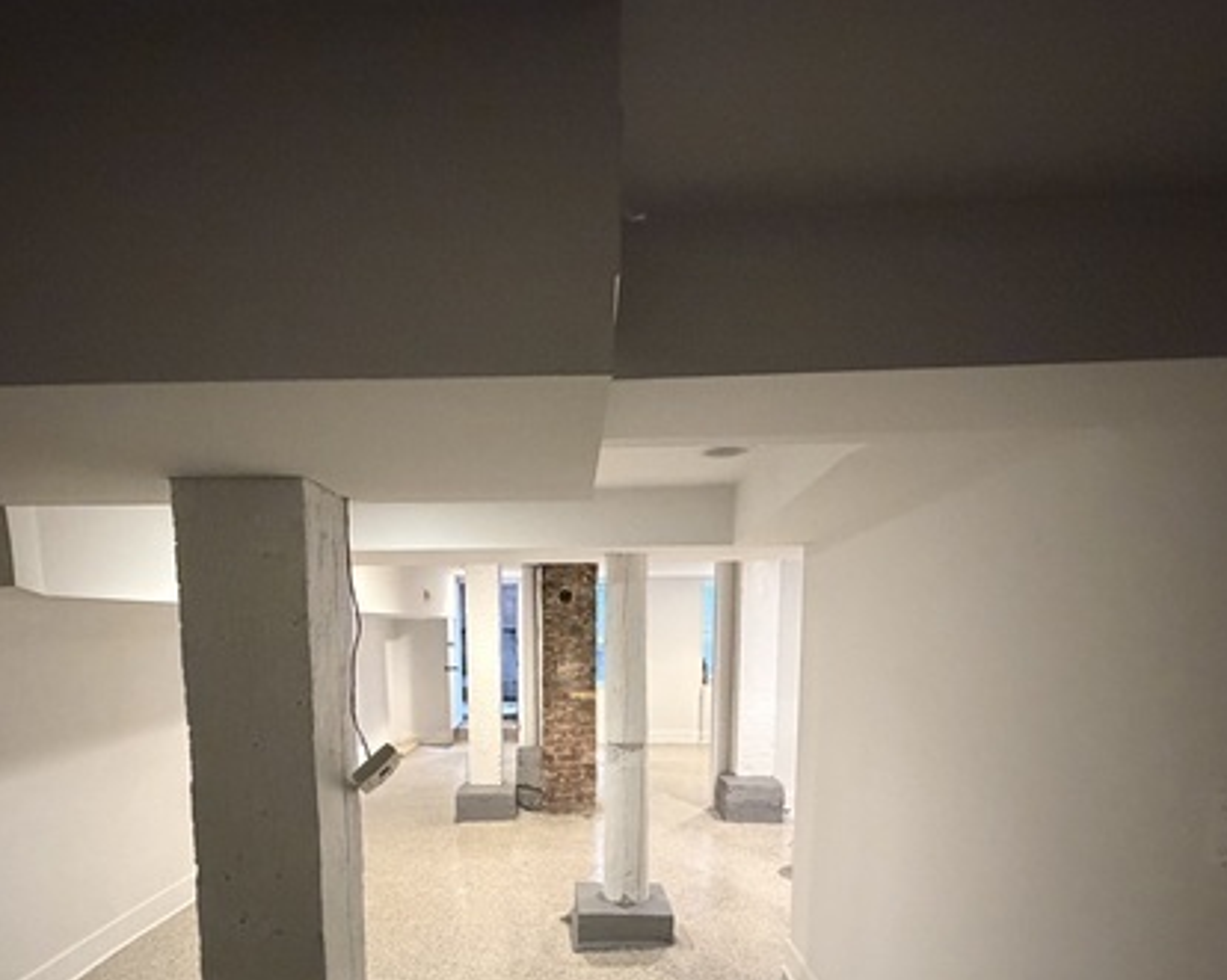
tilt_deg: -7.3
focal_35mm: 22
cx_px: 550
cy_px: 734
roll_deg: +0.9
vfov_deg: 59.7
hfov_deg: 74.8
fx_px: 799
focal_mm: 2.22
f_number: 2.2
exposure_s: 1/40
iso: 1000
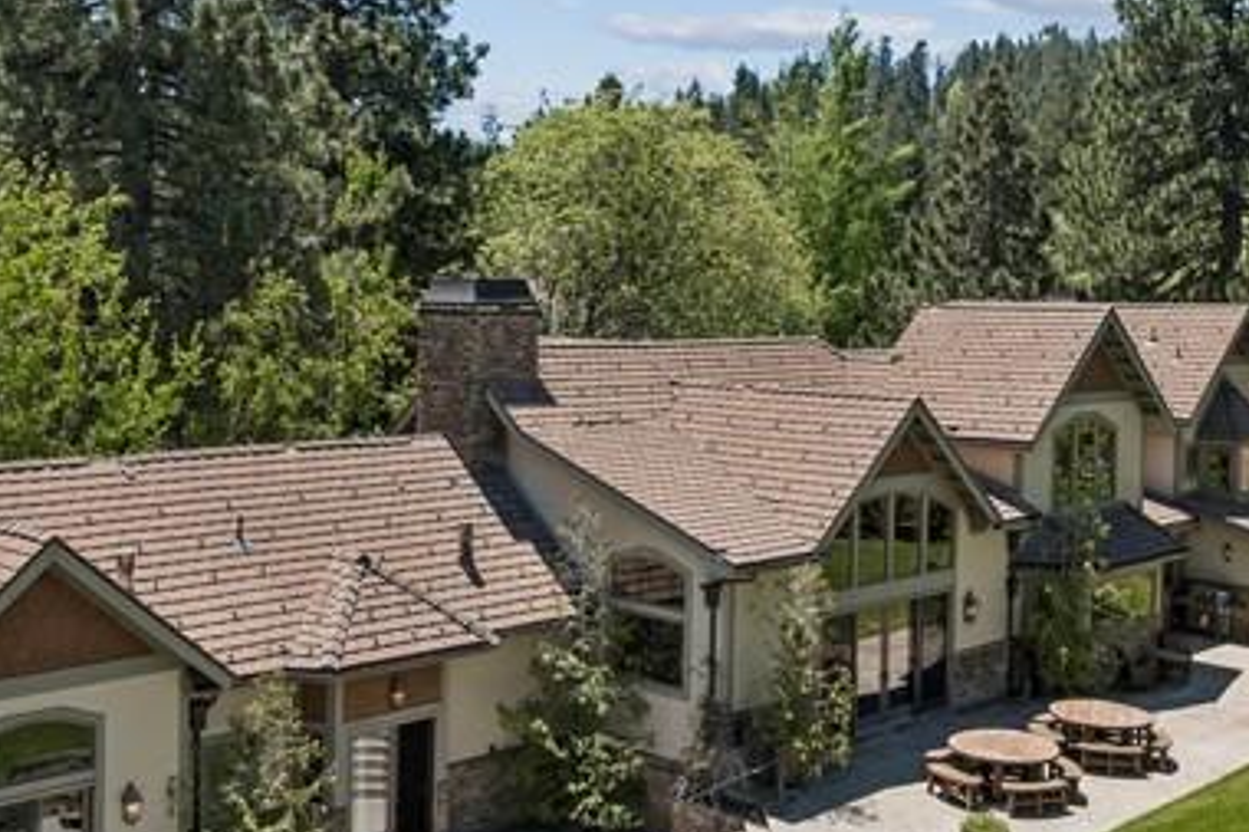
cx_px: 621
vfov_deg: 31.7
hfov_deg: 46.4
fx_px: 1456
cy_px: 538
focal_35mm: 42
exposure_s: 1/60
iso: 100
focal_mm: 12.3
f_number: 2.8
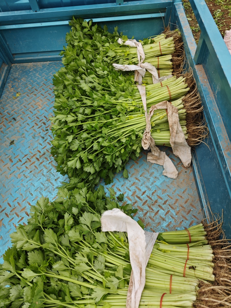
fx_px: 205
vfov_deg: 73.9
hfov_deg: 58.9
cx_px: 116
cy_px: 154
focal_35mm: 23
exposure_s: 1/339
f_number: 1.8
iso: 50
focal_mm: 5.43
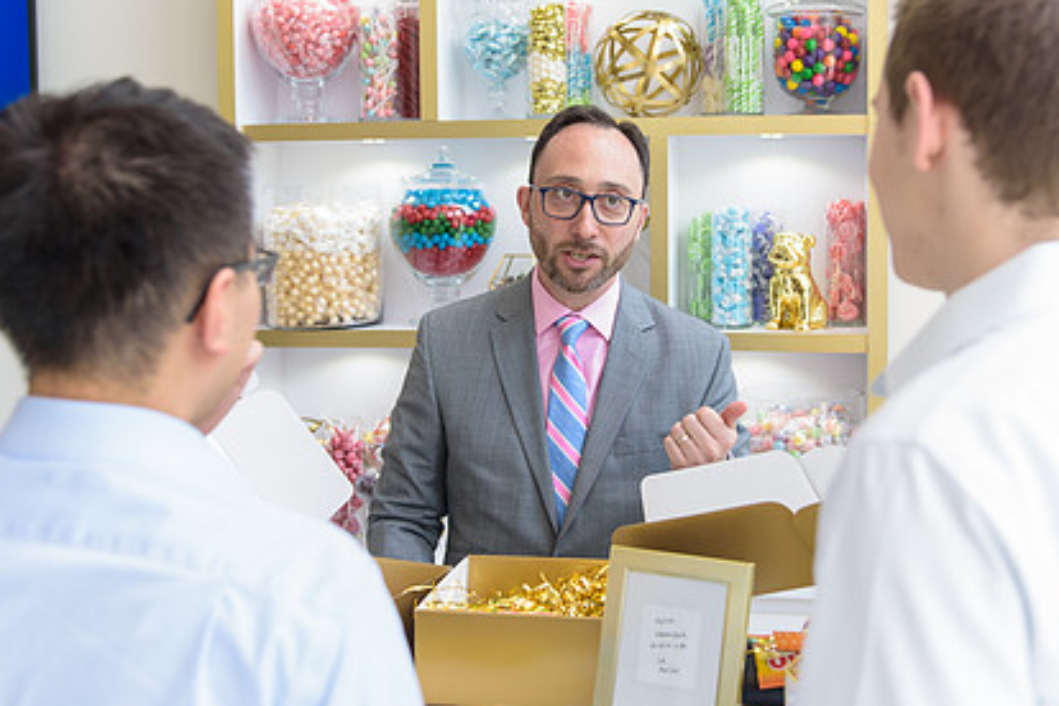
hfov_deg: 40.3
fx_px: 1441
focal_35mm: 49
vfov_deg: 27.4
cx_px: 591
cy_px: 237
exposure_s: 1/250
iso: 500
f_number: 3.2
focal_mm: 35
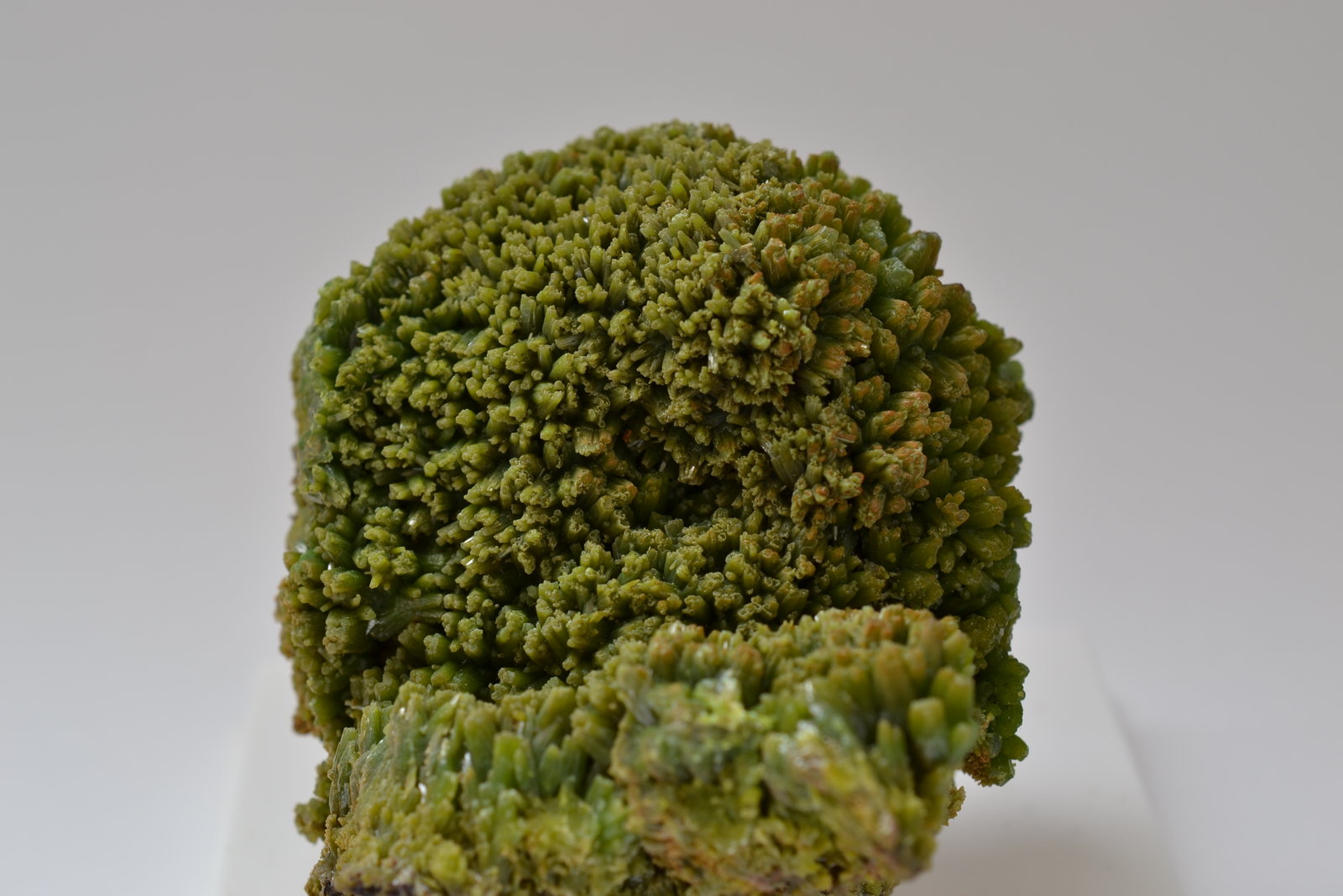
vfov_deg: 22.6
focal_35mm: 60
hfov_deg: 33.4
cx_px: 672
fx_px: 2238
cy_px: 448
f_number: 7.1
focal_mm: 40
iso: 100
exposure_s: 1/20
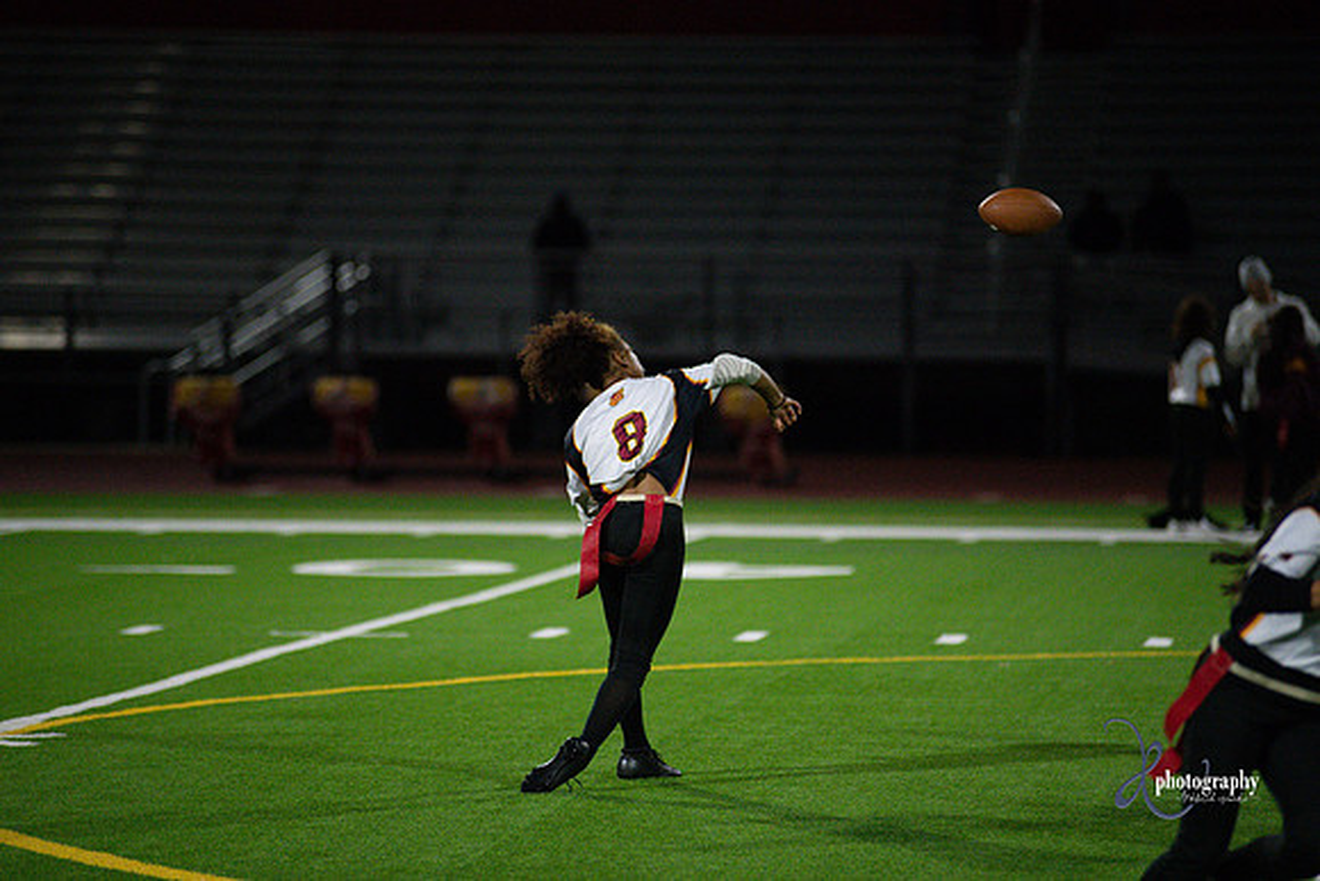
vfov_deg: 6.9
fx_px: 7335
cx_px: 660
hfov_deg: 10.3
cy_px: 440
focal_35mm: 200
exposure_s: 1/2500
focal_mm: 200
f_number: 2.8
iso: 9000
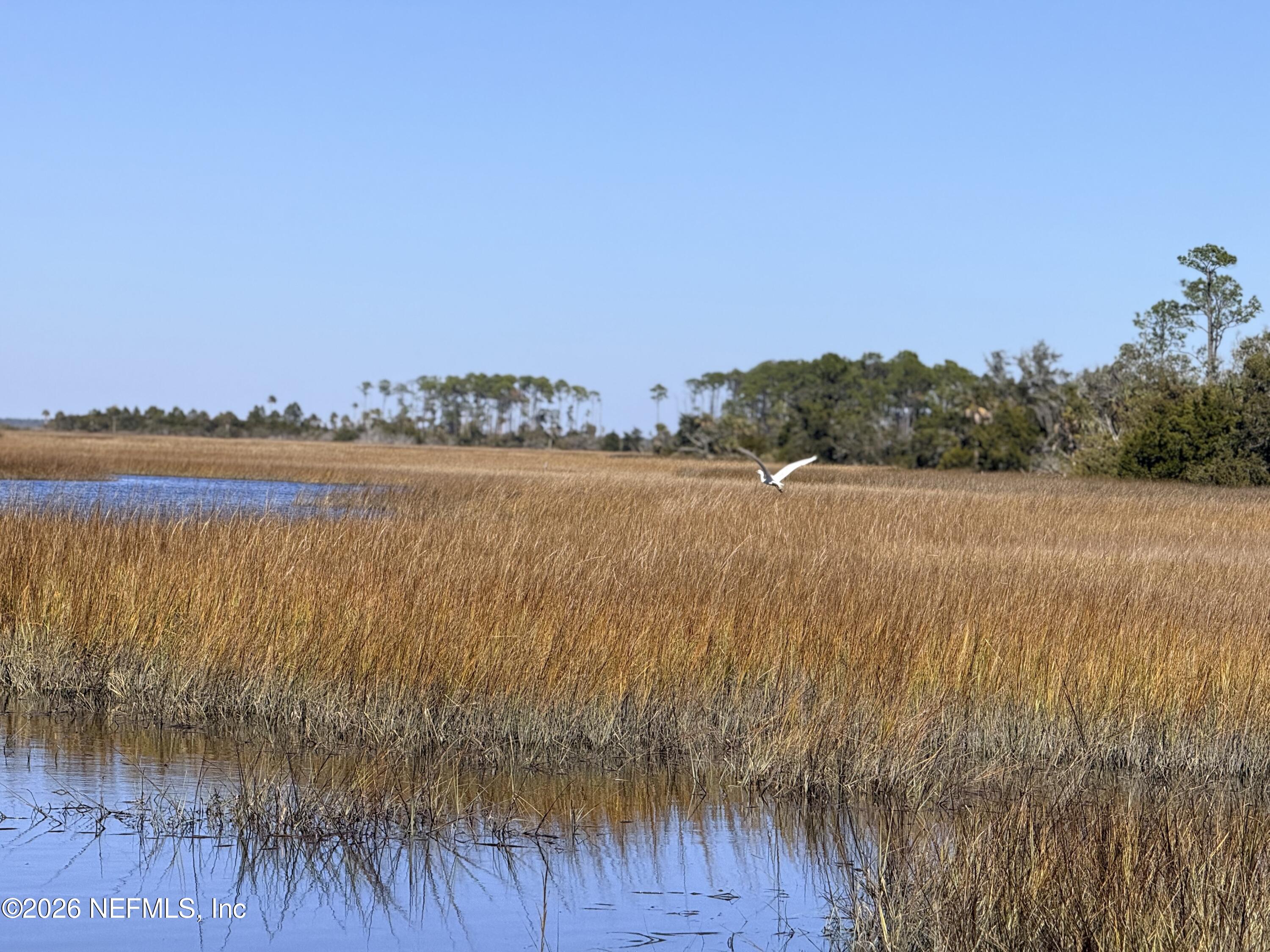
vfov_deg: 12.3
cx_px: 635
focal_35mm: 120
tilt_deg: +1.0
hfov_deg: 16.4
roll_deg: -2.2
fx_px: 4403
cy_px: 476
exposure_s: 1/2439
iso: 50
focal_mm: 15.66
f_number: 2.8
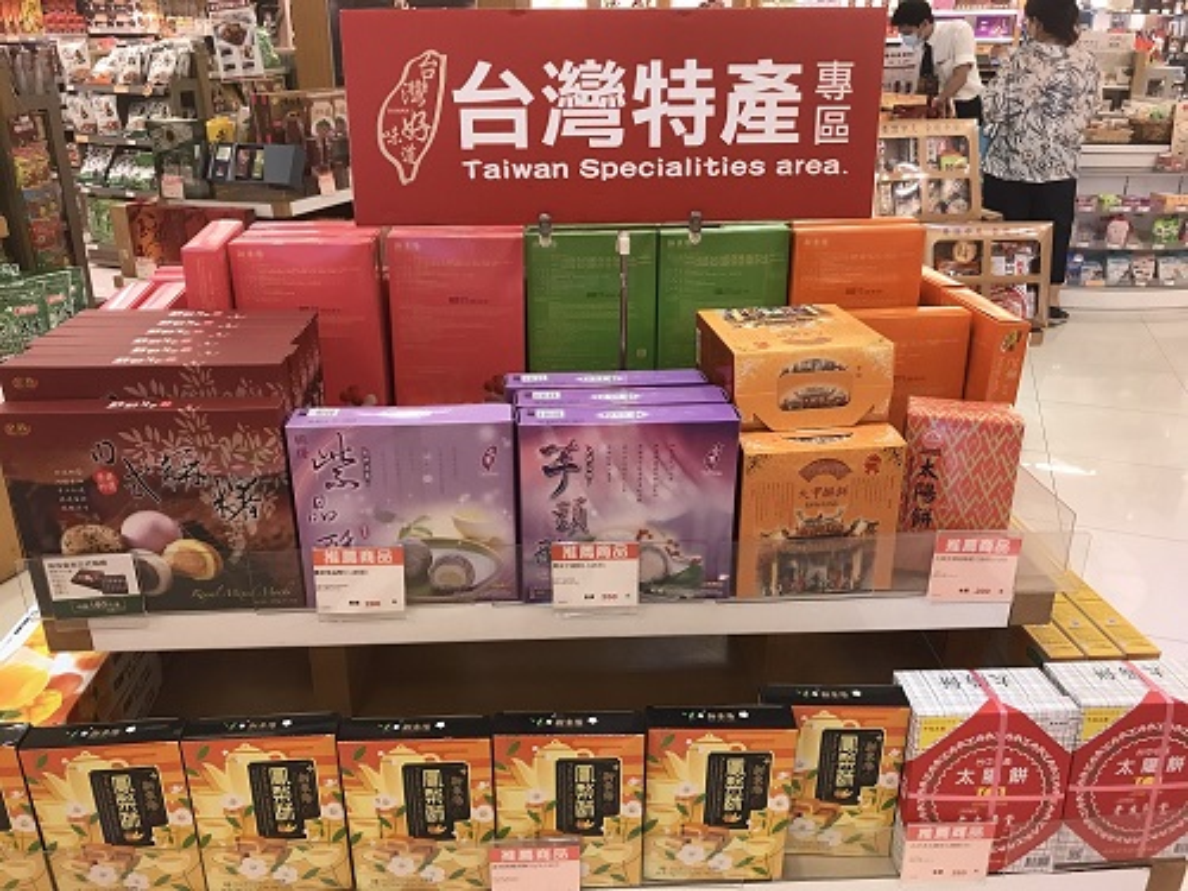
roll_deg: +0.4
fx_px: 961
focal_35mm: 28
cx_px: 594
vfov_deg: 49.7
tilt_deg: -20.7
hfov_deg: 63.4
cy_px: 446
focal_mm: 3.99
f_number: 1.8
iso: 40
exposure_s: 1/30
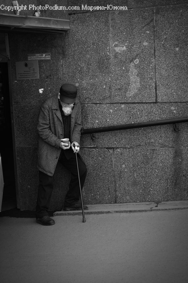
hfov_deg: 18.2
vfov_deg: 27.0
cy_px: 142
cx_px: 94
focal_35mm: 75
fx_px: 588
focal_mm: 50
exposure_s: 1/400
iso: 100
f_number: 2.8
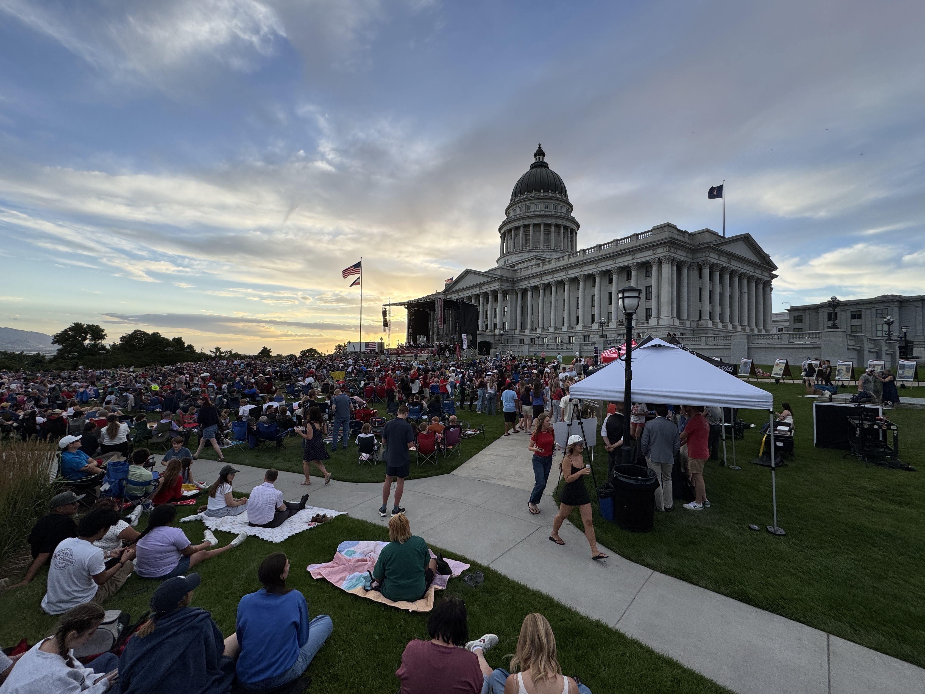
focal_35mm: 14
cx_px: 462
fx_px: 374
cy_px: 347
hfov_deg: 102.1
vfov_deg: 85.7
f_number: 2.2
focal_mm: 2.22
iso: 40
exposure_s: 1/771
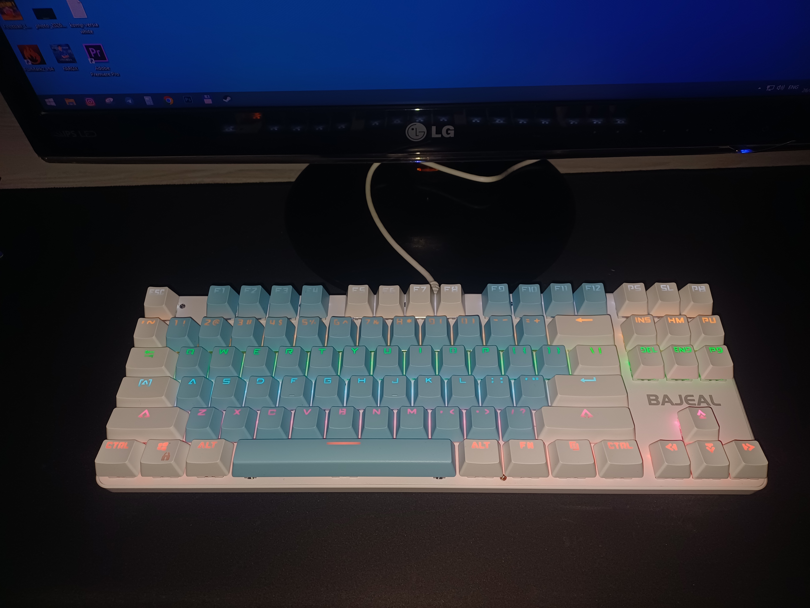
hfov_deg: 69.4
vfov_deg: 54.9
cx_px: 405
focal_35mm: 25
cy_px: 304
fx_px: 585
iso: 64
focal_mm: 4.65
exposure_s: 1/50
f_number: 1.8
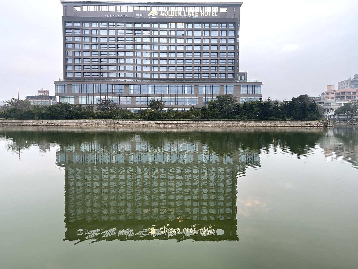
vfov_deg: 48.2
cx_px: 165
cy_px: 133
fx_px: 300
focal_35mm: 29
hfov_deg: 61.6
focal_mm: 4.2
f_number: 1.6
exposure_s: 1/121
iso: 80
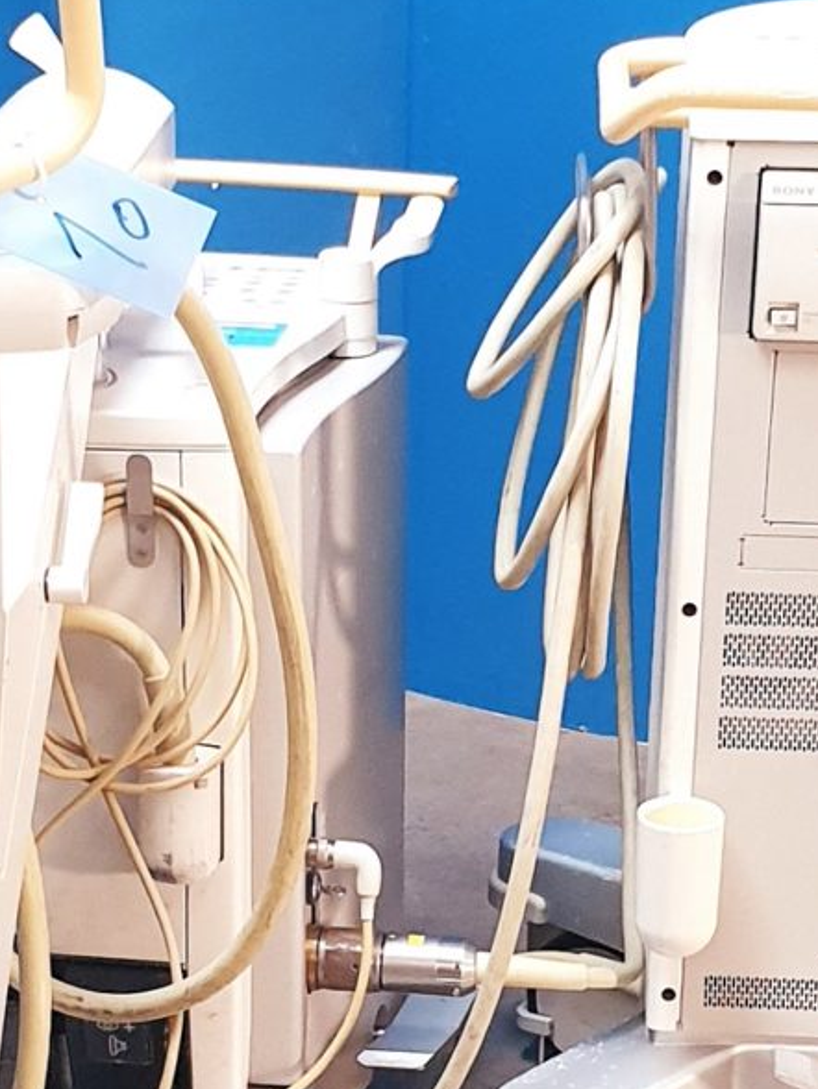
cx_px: 429
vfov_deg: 17.3
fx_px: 3559
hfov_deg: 13.1
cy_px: 775
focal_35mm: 113
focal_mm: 4.3
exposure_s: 1/50
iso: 320
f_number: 2.4
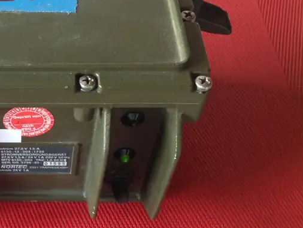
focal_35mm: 69
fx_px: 604
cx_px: 7
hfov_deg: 26.8
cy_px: 131
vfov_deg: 21.3
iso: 64
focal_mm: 4.28
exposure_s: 1/15
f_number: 2.4
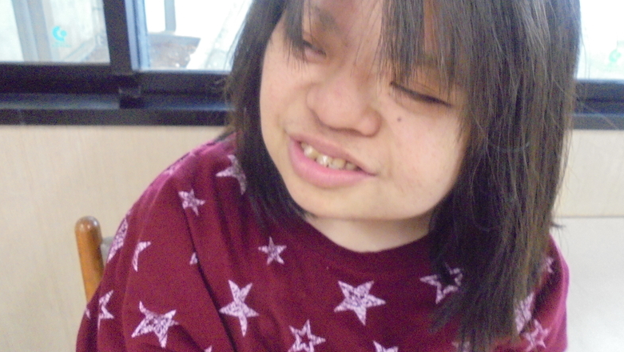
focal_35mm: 29
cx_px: 312
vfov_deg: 40.1
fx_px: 480
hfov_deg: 66.0
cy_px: 149
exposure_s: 1/30
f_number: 3.5
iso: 800
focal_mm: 4.6
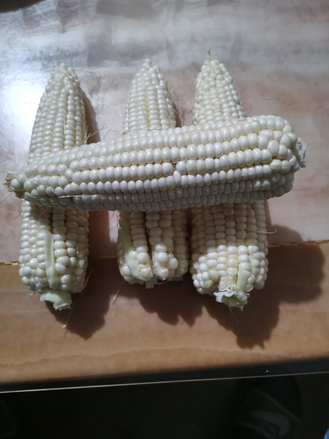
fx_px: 342
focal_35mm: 27
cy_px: 220
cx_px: 164
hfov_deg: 51.3
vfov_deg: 65.3
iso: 640
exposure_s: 1/30
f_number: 1.8
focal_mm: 5.58
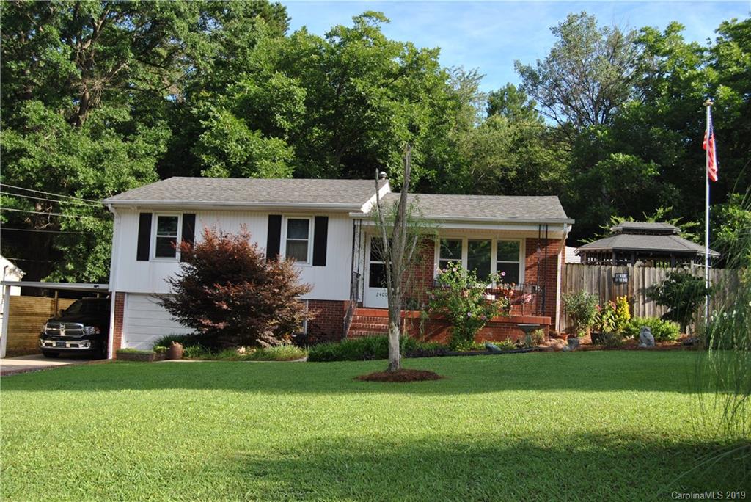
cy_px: 251
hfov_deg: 55.1
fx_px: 720
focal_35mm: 34
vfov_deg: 38.4
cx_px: 376
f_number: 6.3
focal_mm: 23
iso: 100
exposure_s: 1/160
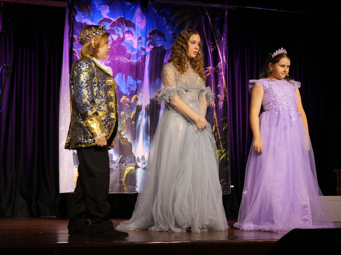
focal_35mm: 65
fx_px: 640
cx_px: 162
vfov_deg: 22.6
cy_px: 129
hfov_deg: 29.8
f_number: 4.9
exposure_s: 1/125
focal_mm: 30
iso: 800
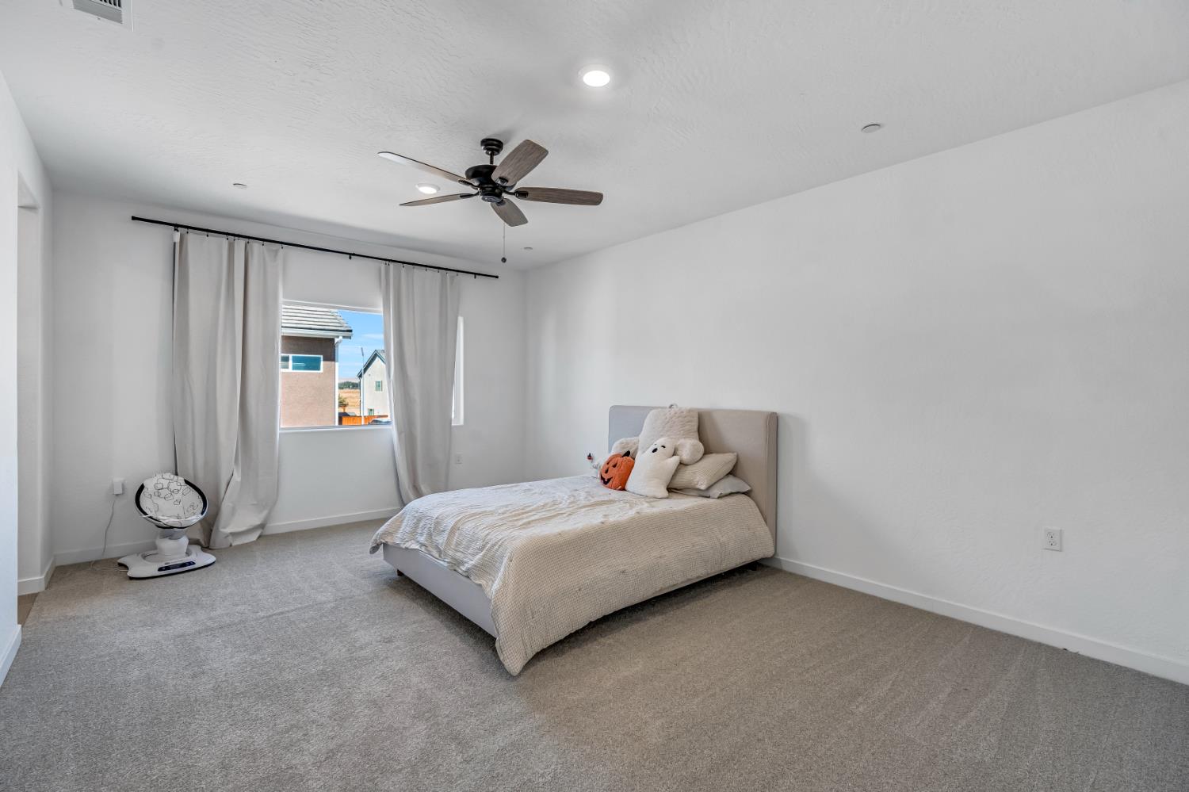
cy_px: 396
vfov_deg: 73.7
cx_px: 594
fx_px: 528
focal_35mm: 16
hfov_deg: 96.8
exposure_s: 1/13
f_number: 7.1
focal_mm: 16
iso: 640
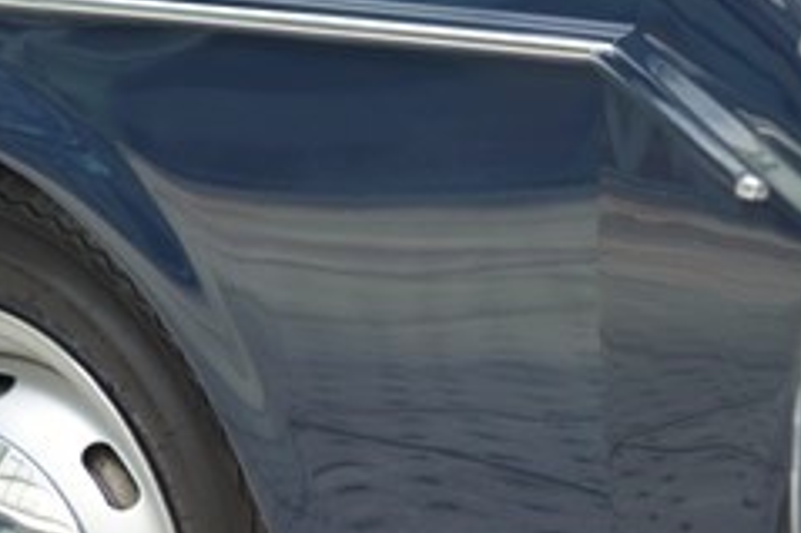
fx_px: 10695
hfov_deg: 4.2
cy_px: -127
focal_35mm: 481
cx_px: 1522
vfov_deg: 2.9
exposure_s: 1/100
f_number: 5
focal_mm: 120
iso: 320
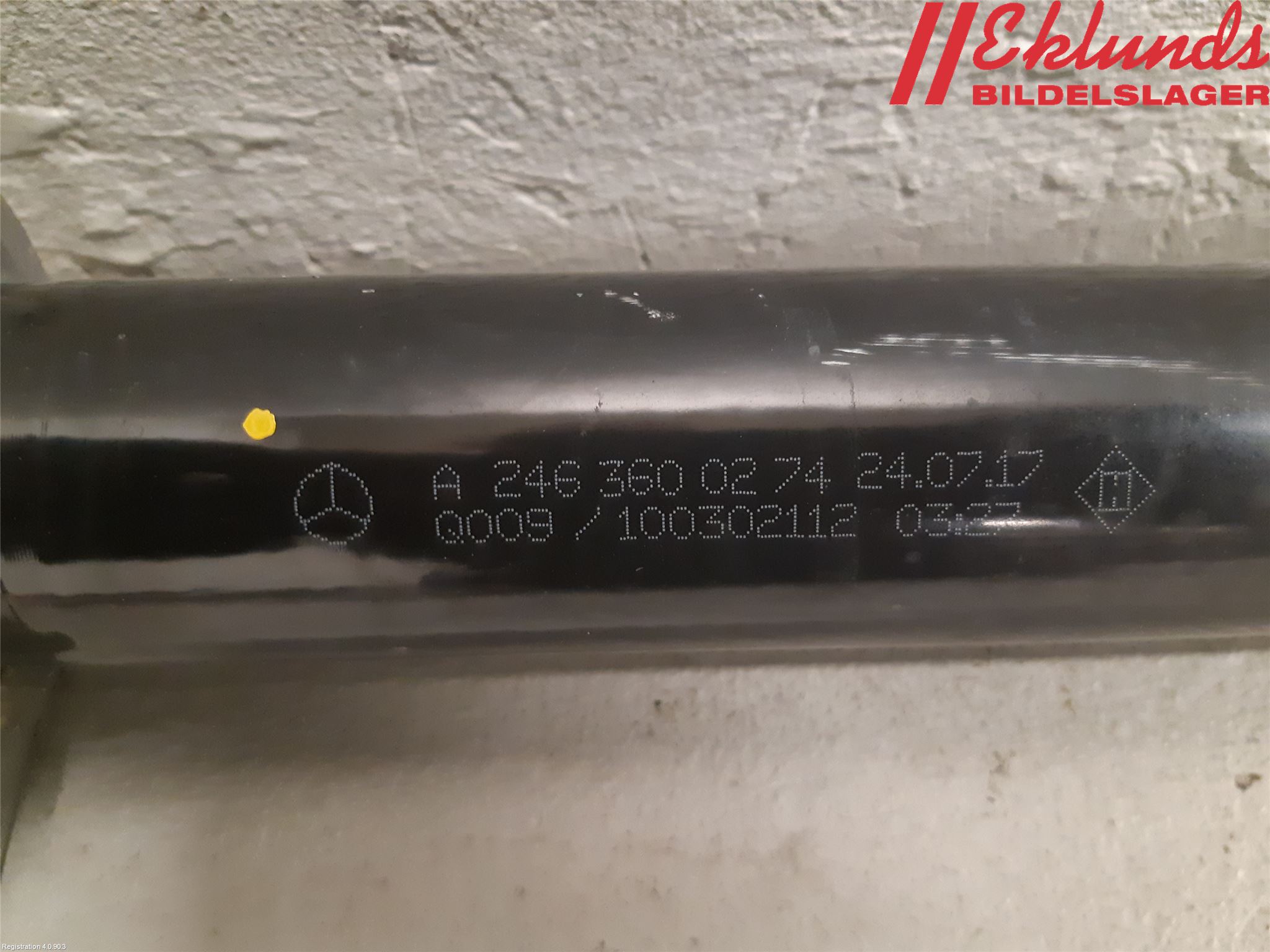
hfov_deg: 67.3
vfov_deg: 53.1
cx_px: 635
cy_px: 476
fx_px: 954
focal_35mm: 26
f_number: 1.7
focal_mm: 3.93
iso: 400
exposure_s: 1/25
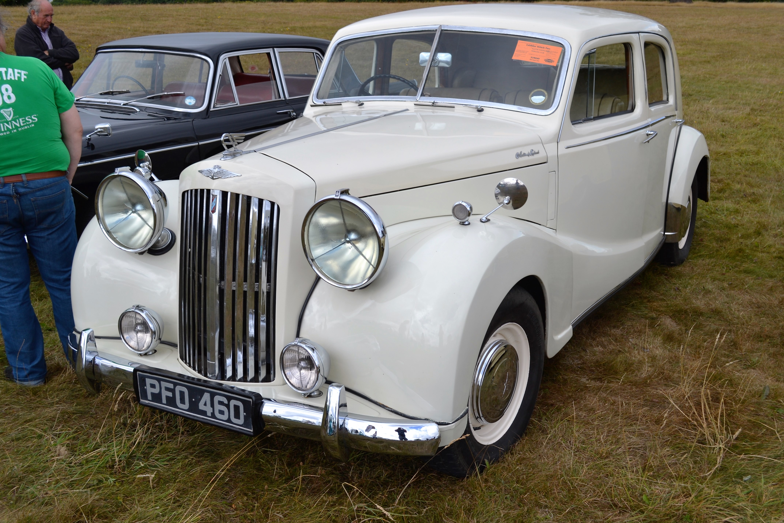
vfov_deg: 36.9
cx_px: 392
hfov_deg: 53.1
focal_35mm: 36
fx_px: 784
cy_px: 262
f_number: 8
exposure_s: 1/250
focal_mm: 24
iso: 100
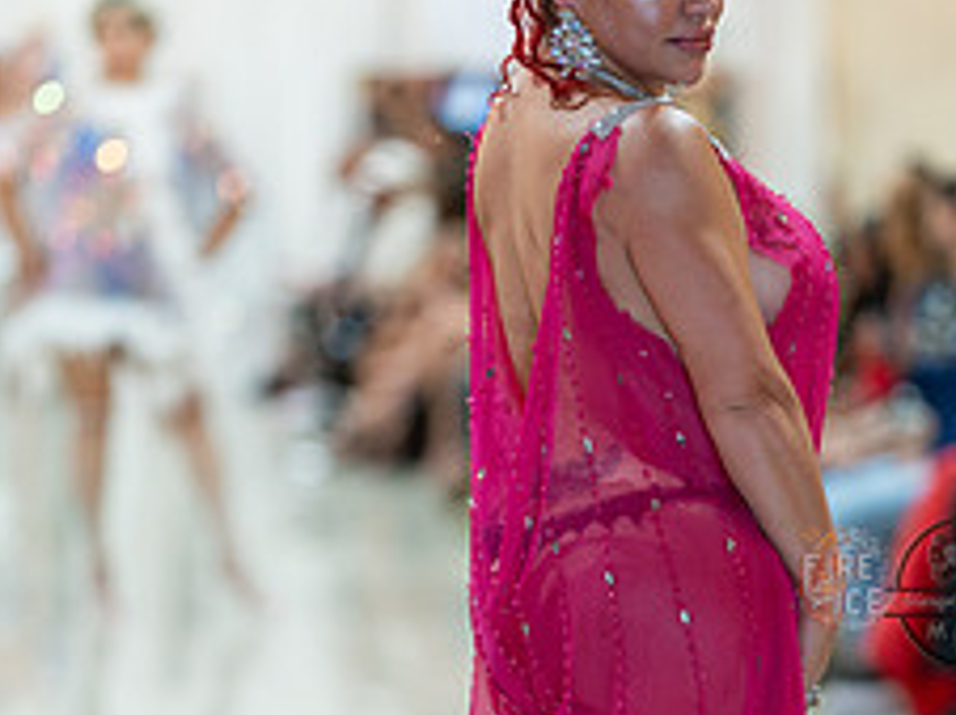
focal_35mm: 163
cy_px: 592
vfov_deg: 9.1
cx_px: 609
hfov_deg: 12.1
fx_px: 4497
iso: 250
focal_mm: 85
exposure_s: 1/160
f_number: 1.4
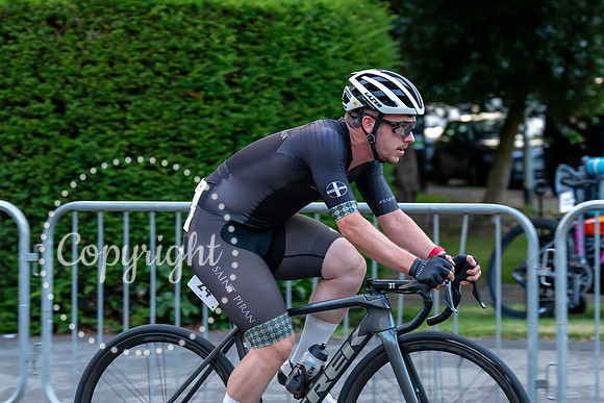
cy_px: 146
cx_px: 313
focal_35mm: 105
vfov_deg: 13.0
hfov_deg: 19.4
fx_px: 1766
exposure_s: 1/1000
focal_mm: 70
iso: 1000
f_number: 3.2
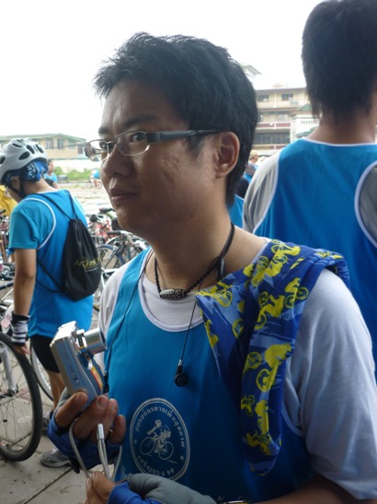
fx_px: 479
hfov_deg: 42.9
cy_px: 252
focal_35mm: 33
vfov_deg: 55.4
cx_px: 188
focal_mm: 5.5
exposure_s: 1/30
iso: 100
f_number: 2.8
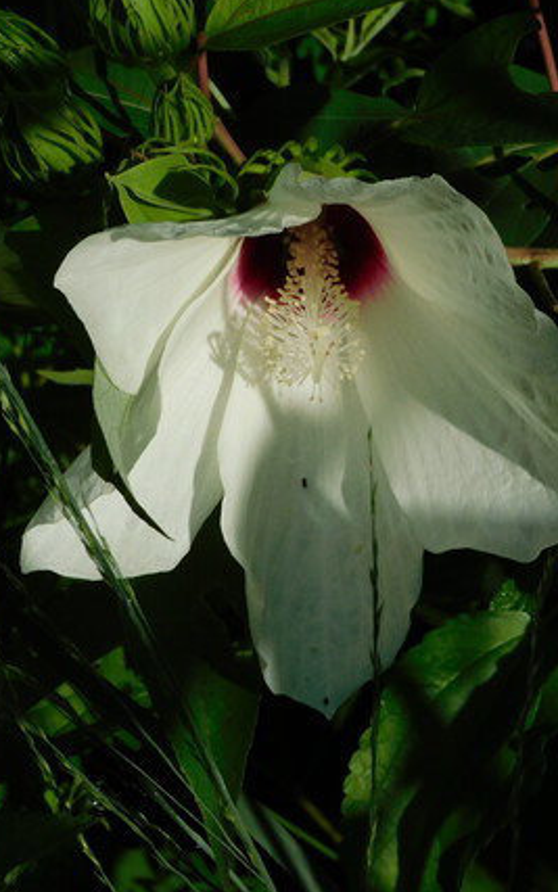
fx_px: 7248
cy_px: 426
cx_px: 299
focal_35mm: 298
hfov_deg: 4.4
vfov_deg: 7.0
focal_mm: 35.8
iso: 125
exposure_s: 1/1250
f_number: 5.3
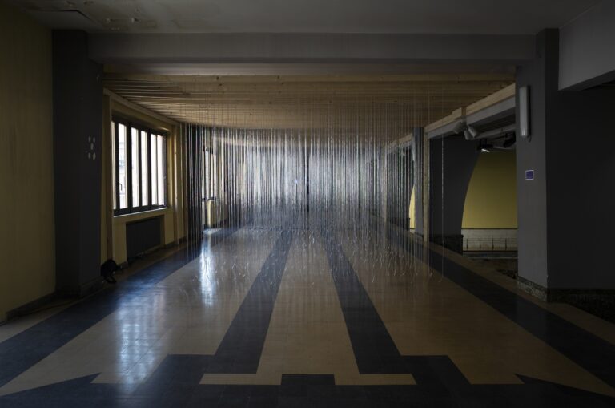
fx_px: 477
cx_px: 308
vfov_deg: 46.2
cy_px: 204
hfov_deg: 65.6
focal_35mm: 28
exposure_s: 1/30
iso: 100
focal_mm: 18.3
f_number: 3.2
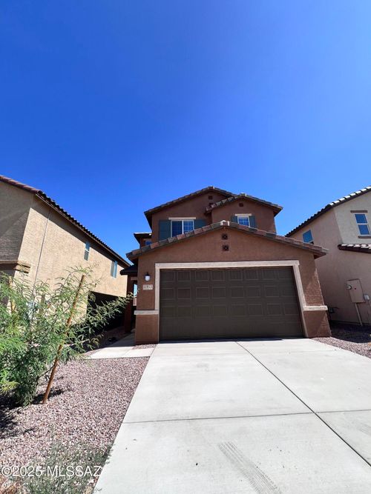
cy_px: 247
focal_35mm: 13
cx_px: 186
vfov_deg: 106.2
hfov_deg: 89.9
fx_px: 186
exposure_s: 1/986
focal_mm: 1.57
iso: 32
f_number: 1.8
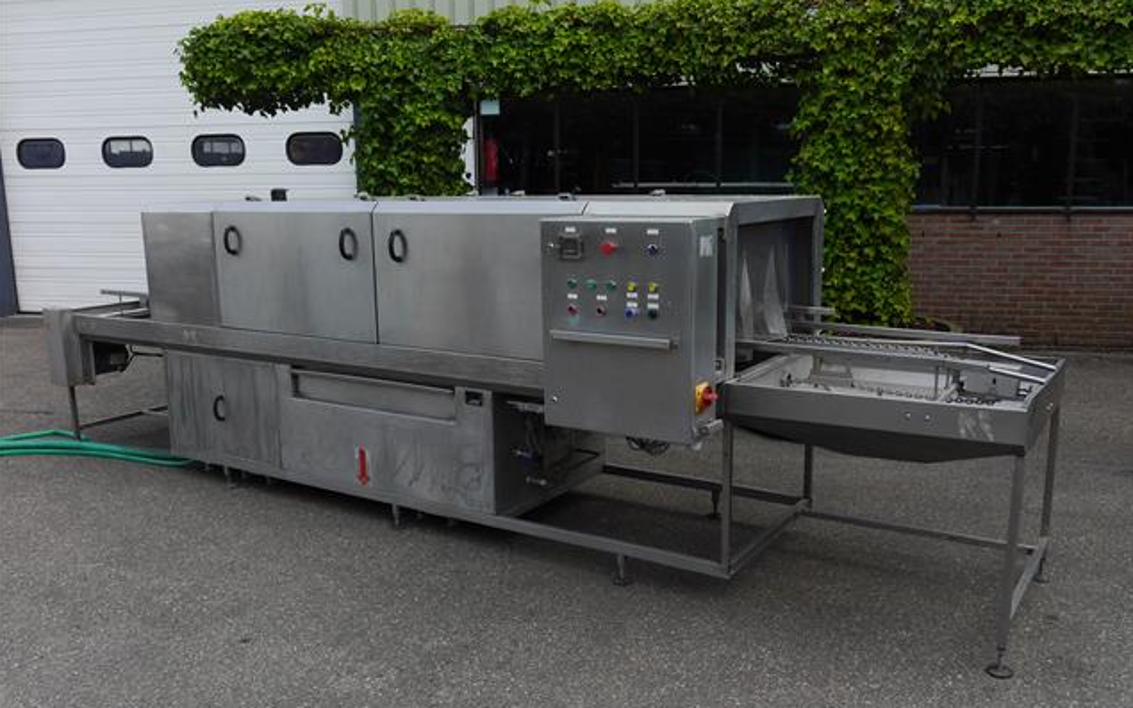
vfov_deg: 39.4
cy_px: 358
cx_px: 566
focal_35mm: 32
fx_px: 988
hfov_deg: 59.6
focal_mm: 15
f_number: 7.1
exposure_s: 1/320
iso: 160
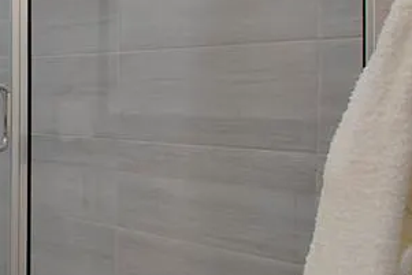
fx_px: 584
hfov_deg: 29.2
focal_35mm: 51
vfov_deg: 26.3
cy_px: 83
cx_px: -156
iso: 100
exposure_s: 1/40
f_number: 5.6
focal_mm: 10
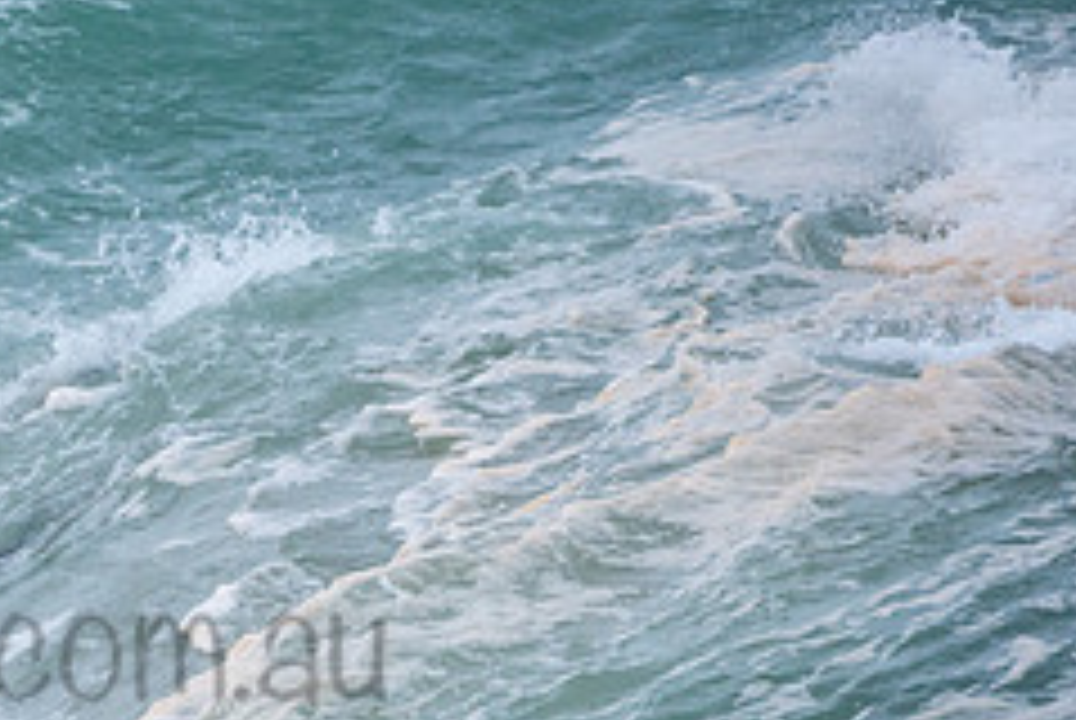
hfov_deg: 1.1
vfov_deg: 0.8
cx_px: -90
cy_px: 596
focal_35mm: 1819
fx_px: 54434
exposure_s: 1/1000
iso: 400
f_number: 5.6
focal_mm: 500
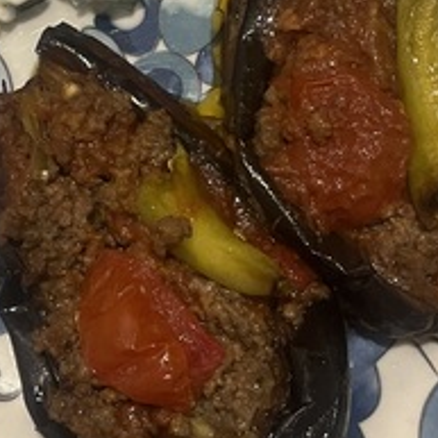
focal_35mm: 82
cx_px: 123
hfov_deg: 21.0
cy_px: 116
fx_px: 1174
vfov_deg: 21.0
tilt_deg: -72.6
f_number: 1.6
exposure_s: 1/50
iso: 250
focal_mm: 5.1
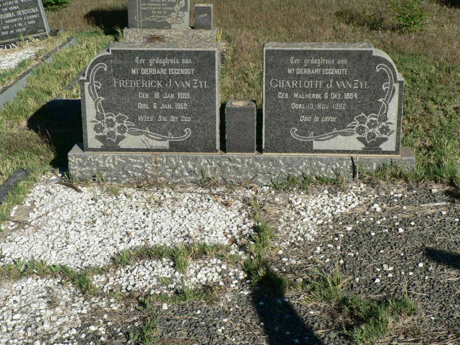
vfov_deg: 22.6
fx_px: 864
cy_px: 172
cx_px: 230
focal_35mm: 65
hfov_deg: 29.8
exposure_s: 1/640
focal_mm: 10.9
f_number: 5.6
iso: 100
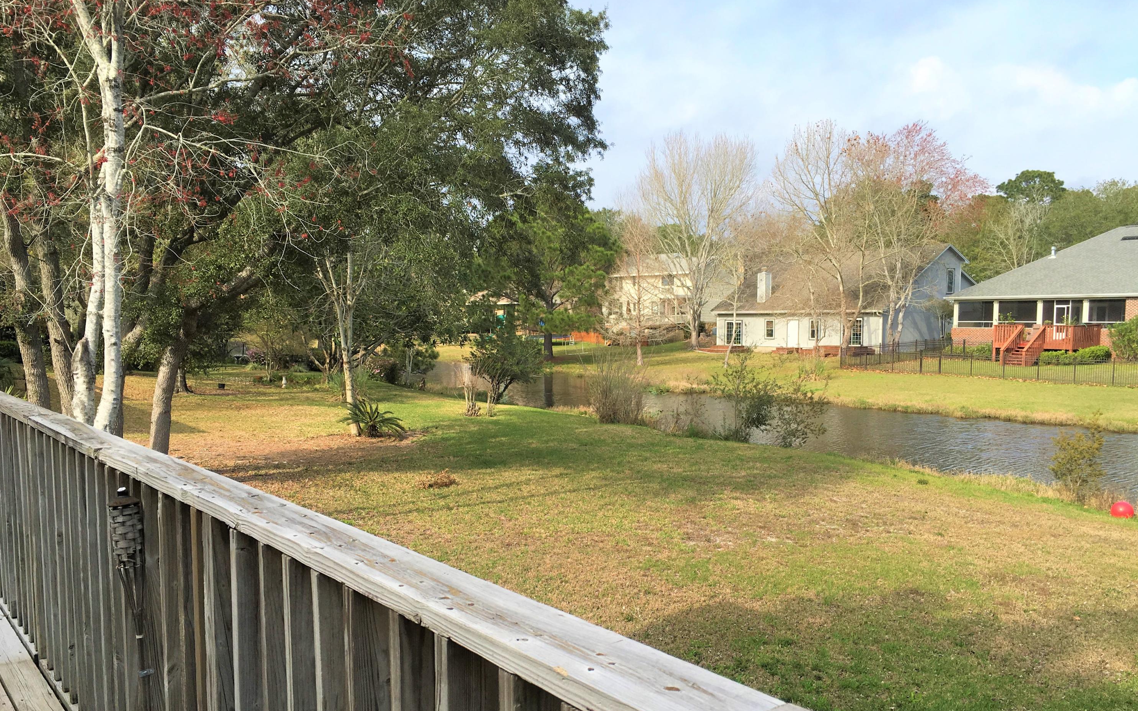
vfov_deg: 40.4
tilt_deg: -6.9
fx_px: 961
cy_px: 425
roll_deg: +0.8
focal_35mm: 31
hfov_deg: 61.2
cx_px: 568
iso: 25
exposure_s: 1/1241
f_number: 2.2
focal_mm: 4.15
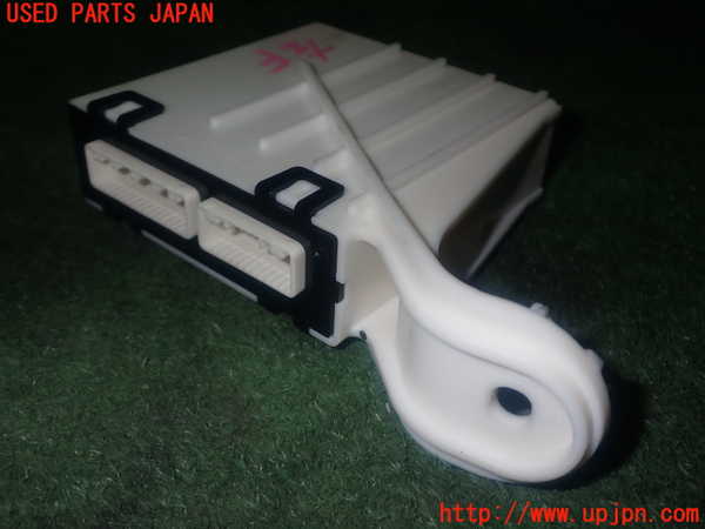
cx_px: 352
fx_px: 774
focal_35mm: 38
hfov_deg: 49.0
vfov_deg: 37.7
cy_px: 264
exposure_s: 1/40
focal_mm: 6.83
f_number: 8
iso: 200
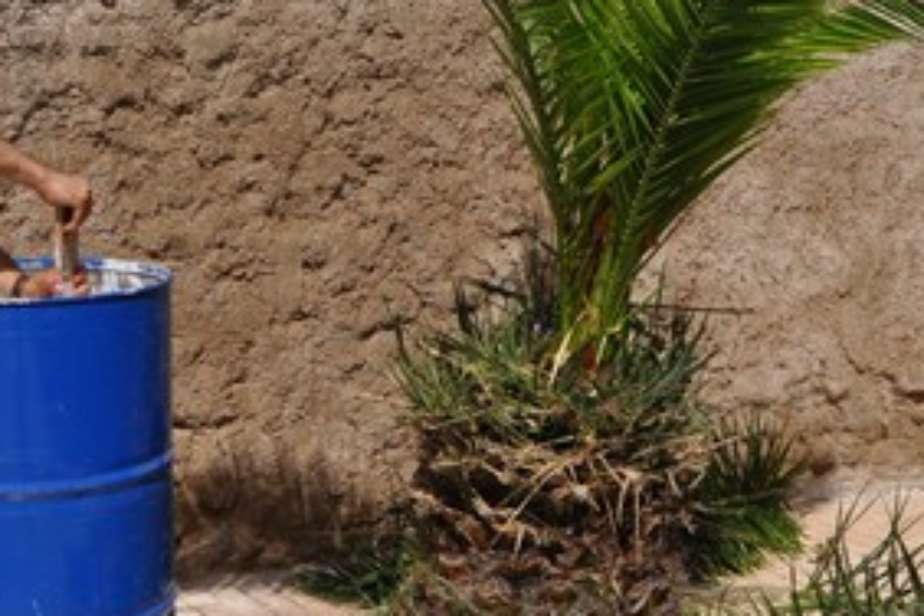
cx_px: 321
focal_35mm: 68
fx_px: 1745
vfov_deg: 20.0
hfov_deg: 29.5
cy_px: 231
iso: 200
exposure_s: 1/500
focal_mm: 20
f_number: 11
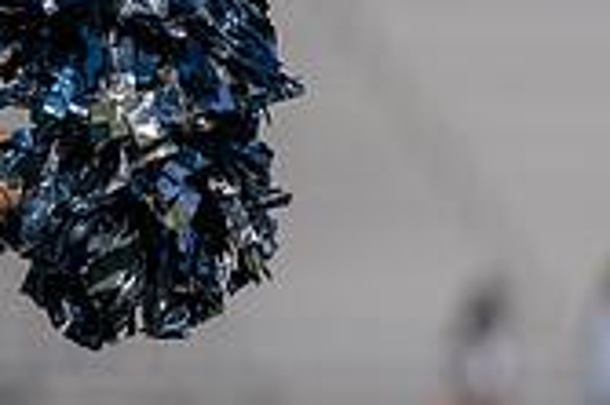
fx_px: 15218
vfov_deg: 1.5
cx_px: -340
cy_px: 144
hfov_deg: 2.3
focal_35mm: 899
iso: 100
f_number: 2.8
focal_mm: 200
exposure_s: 1/4000
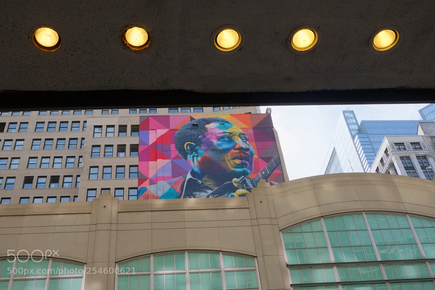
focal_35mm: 36
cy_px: 144
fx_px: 435
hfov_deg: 53.1
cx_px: 213
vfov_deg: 36.9
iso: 3200
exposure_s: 1/1600
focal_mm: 23
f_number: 9
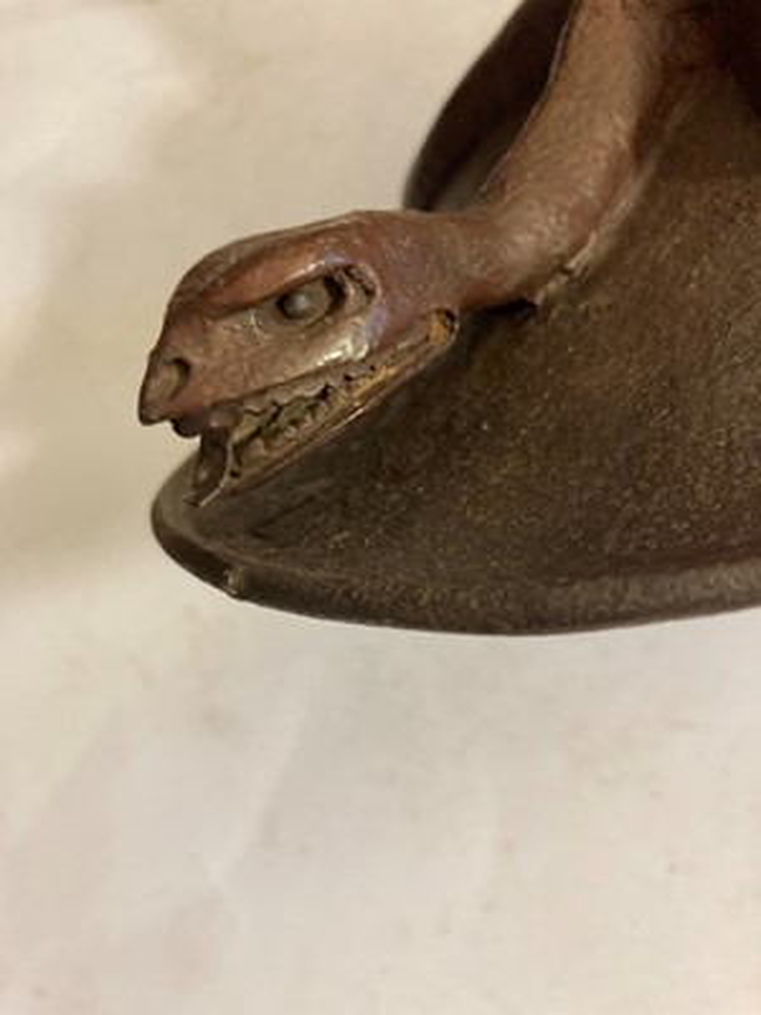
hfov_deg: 49.7
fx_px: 821
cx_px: 380
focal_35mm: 28
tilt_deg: -64.1
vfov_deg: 63.4
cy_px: 508
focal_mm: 3.99
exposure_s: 1/50
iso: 125
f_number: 1.8
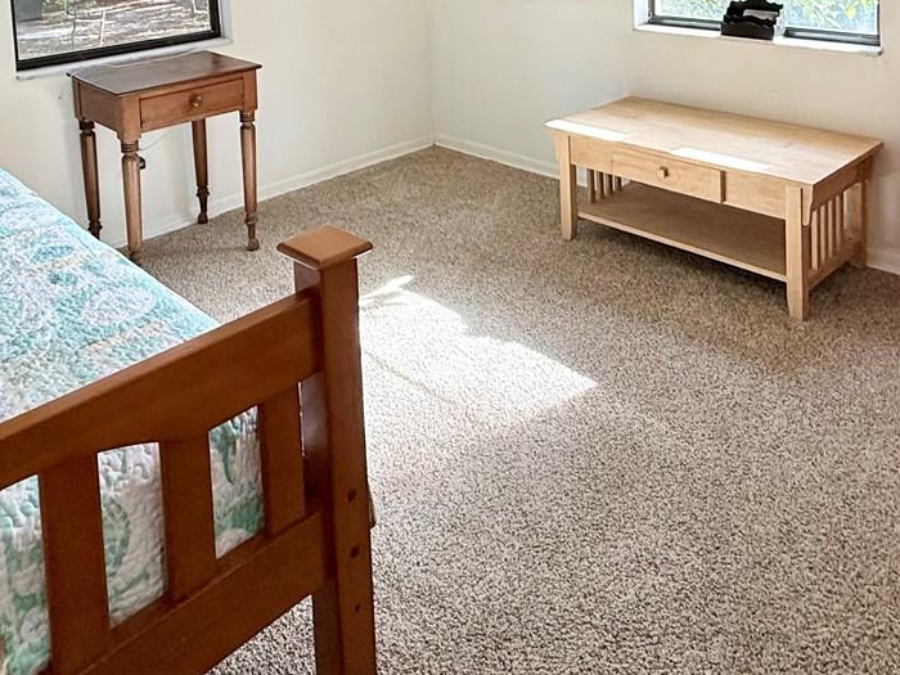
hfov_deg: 56.5
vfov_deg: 38.1
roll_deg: +2.9
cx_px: 368
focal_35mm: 32
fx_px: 832
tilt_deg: -4.4
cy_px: -33
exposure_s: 1/120
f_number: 2.2
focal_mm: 2.22
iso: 100
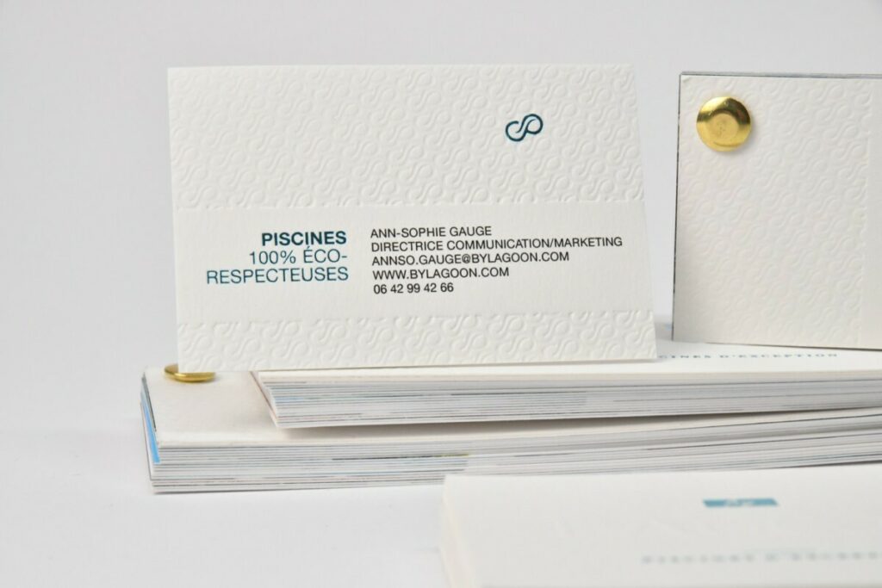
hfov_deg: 19.5
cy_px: 294
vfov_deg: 13.0
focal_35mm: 105
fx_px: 2573
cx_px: 441
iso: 2500
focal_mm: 70
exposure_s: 1/200
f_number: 11
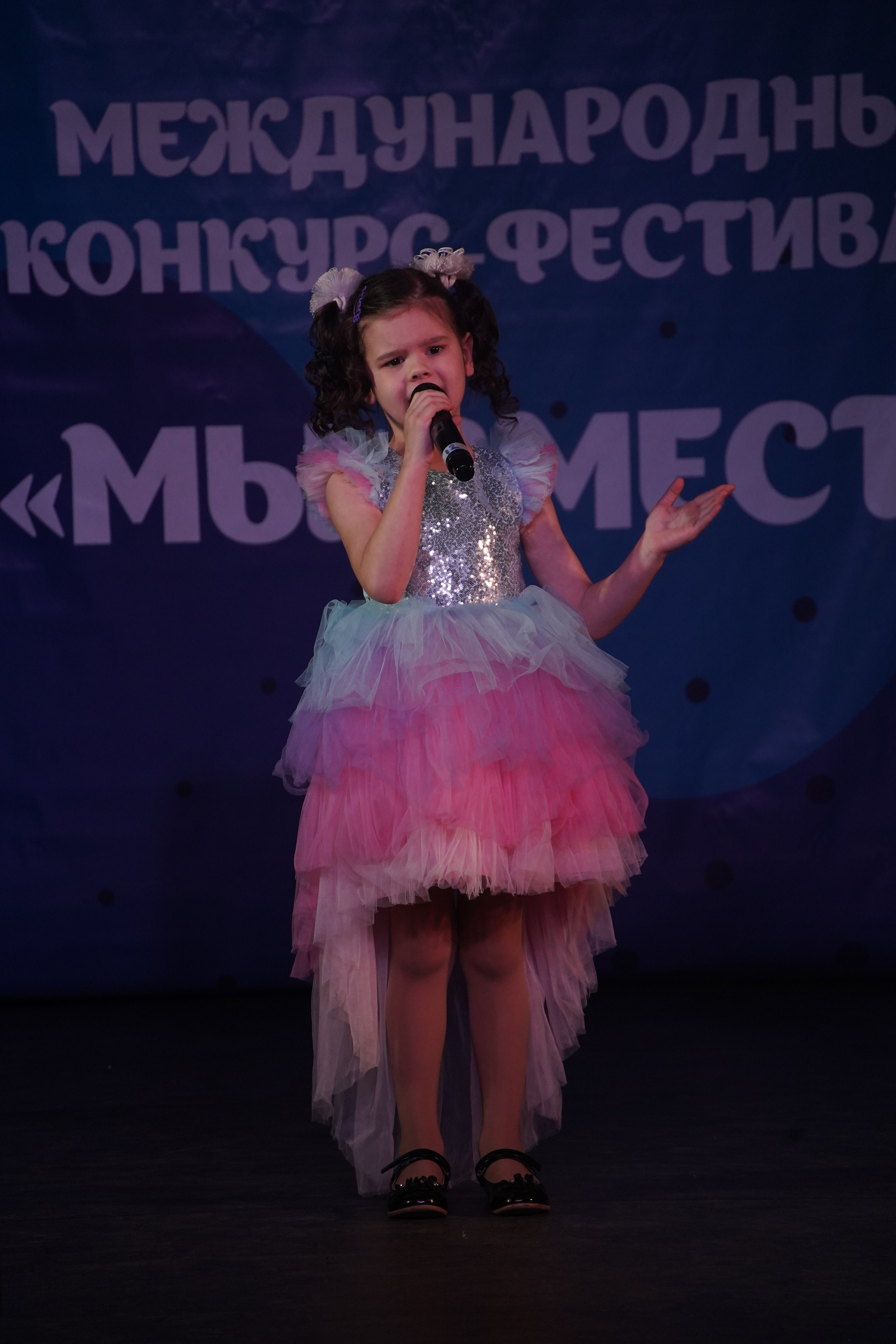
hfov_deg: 4.6
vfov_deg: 6.9
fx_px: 11199
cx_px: 448
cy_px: 672
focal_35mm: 300
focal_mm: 300
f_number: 6.3
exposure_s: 1/400
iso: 2000
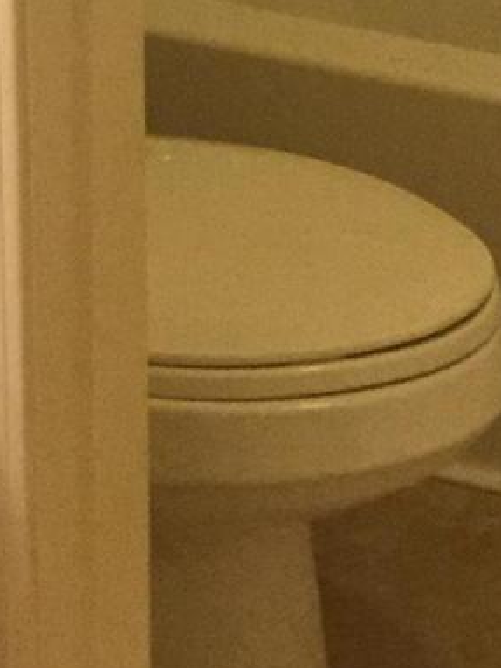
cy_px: -298
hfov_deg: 9.1
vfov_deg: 11.7
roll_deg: -0.6
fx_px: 3128
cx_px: 463
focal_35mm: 162
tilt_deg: -17.7
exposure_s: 1/24
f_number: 2.4
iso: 200
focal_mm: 3.3
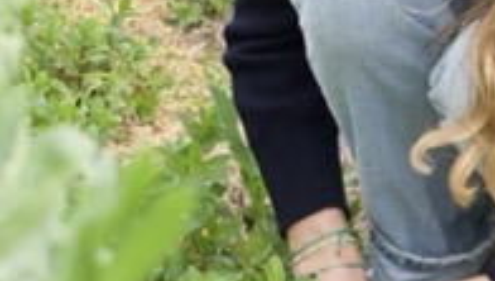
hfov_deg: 8.4
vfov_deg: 4.8
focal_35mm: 256
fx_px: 3366
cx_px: 537
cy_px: 309
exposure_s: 1/4000
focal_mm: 50
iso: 4000
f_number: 7.1
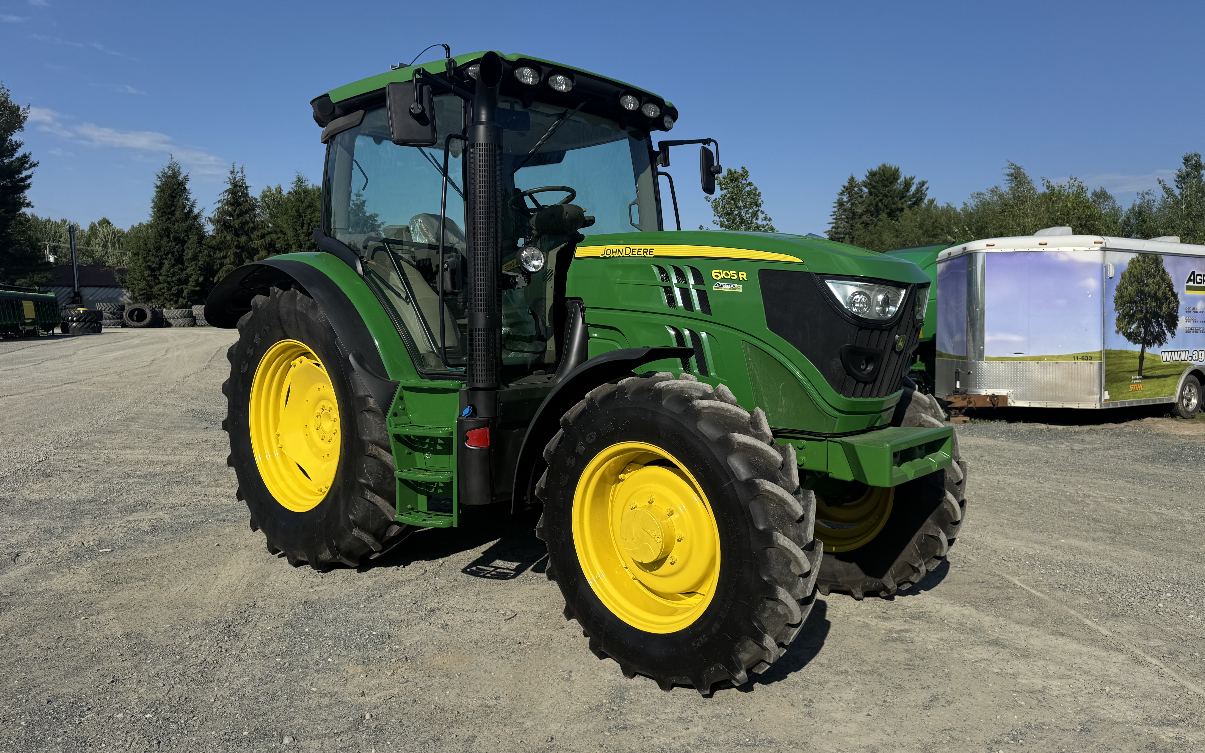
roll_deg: +1.3
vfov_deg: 47.6
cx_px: 594
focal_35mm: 26
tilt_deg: -3.4
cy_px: 362
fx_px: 854
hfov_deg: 70.4
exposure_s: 1/6410
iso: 80
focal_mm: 6.76
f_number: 1.78
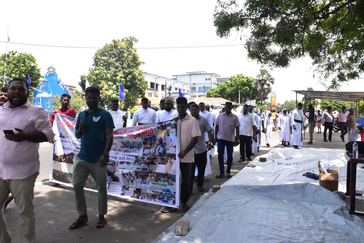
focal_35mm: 27
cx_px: 182
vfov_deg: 47.9
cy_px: 122
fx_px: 273
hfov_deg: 67.4
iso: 2000
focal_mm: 18
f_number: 22
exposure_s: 1/200
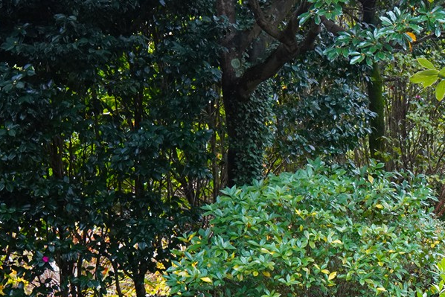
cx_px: 647
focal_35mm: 117
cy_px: 282
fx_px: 1447
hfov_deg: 16.2
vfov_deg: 11.6
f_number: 8
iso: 1600
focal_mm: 35
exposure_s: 1/100
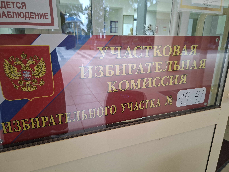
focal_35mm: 23
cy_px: 86
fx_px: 152
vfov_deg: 58.9
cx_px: 114
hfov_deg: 73.9
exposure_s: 1/50
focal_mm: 5.54
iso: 250
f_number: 1.8
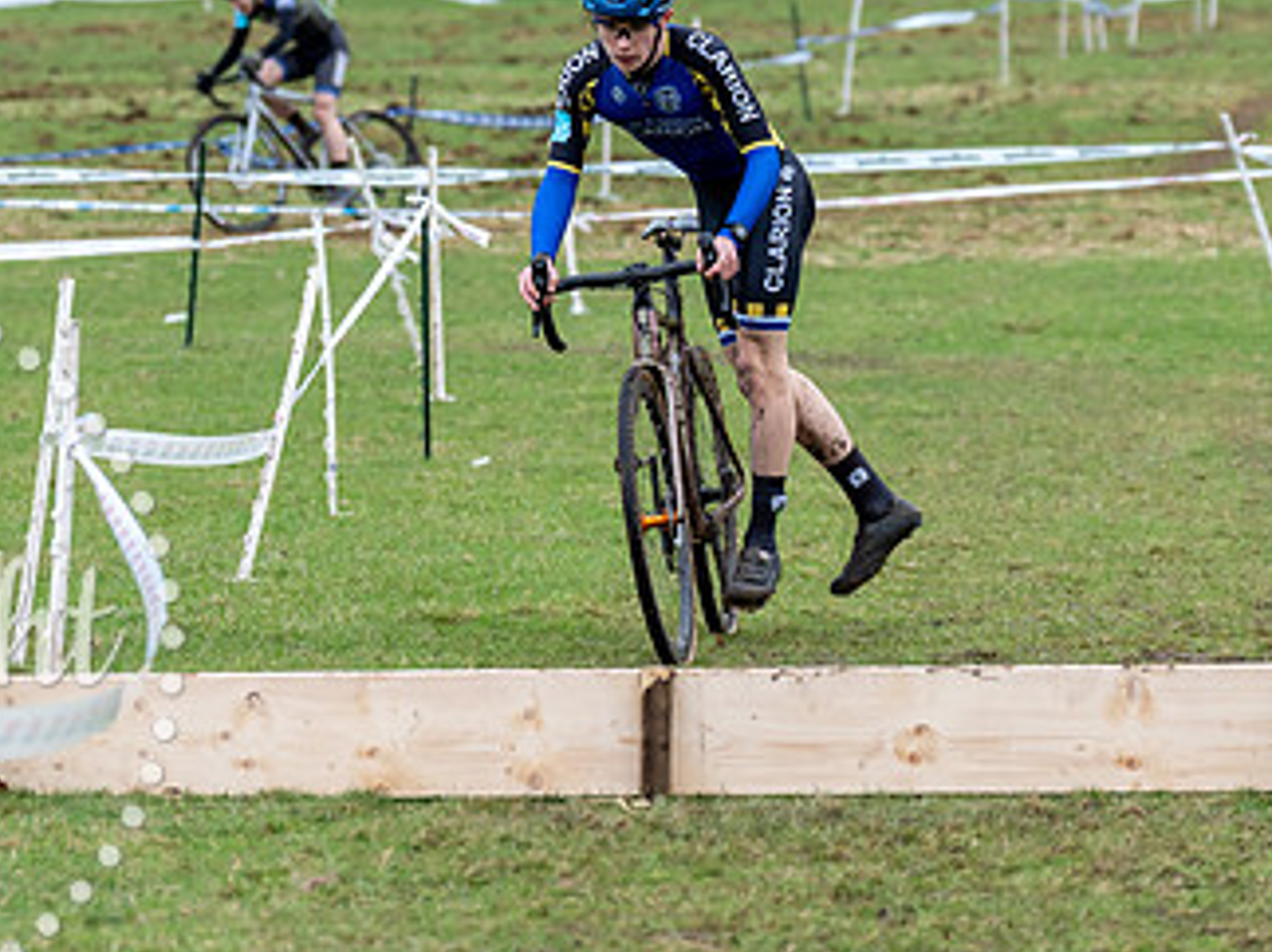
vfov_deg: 5.6
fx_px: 9771
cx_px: 628
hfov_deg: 7.4
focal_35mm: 266
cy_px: 79
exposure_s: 1/1000
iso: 800
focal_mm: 104
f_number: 3.2
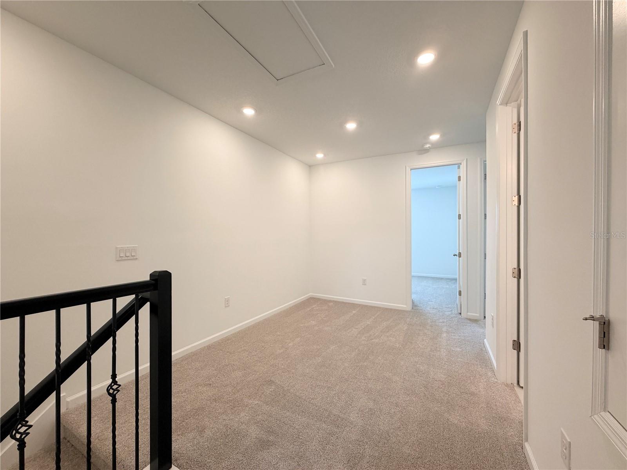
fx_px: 254
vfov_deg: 85.7
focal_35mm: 14
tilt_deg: -0.7
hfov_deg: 102.1
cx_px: 314
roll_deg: +0.4
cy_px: 235
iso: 125
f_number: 2.2
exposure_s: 1/120
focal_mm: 2.22
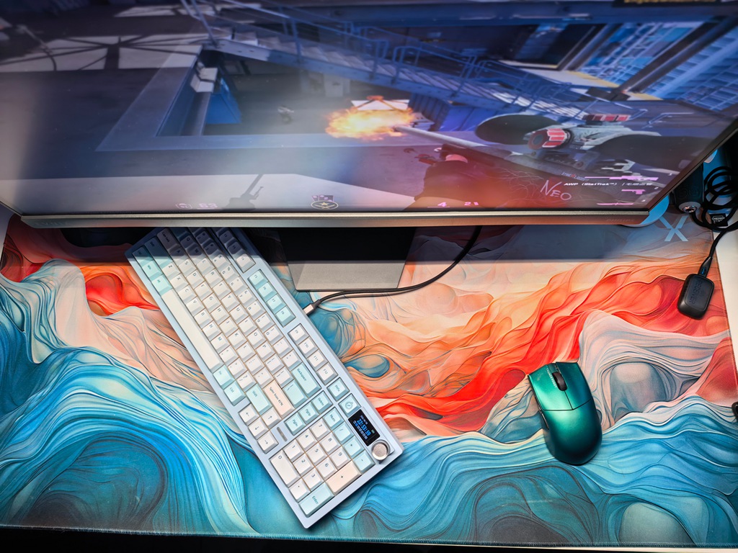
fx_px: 512
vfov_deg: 56.8
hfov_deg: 71.6
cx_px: 369
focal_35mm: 24
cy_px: 276
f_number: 2
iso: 64
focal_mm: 6.98
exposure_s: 1/100
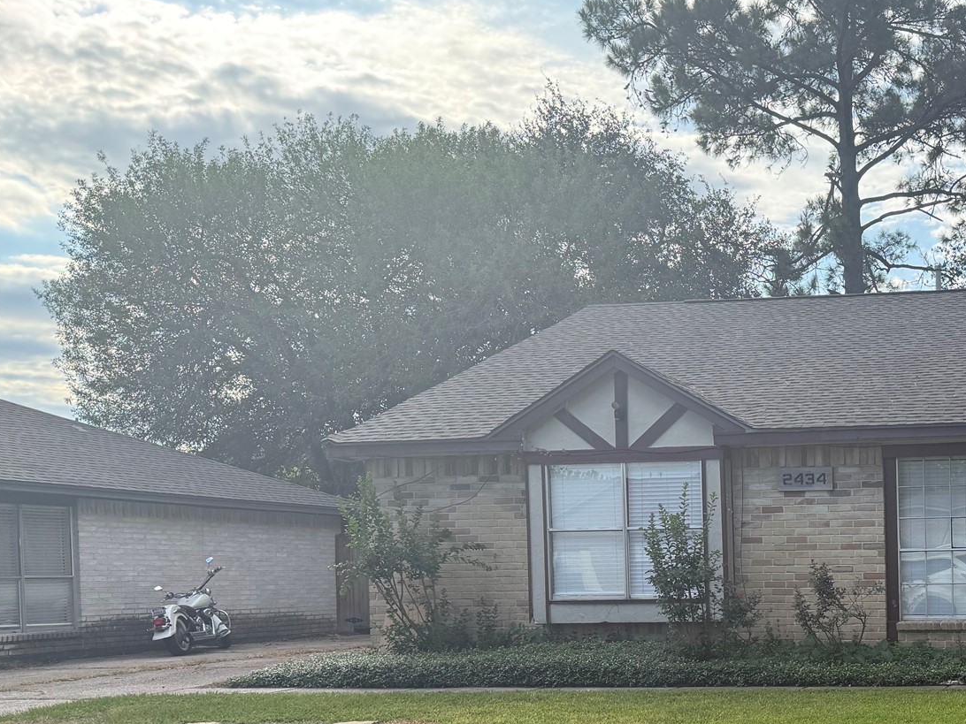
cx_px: 900
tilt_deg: -2.3
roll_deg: +0.4
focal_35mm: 45
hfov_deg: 38.6
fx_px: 1256
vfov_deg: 31.1
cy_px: 613
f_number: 1.78
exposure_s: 1/2110
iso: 100
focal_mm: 6.76
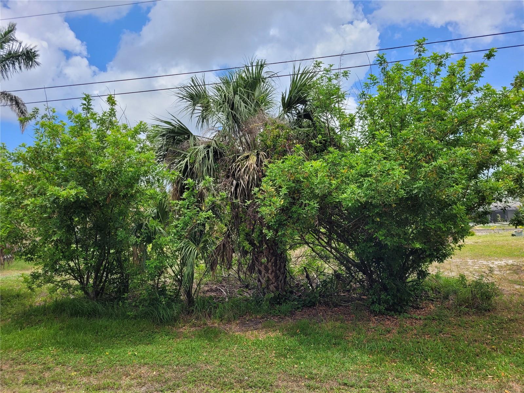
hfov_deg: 67.3
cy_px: 196
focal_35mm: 26
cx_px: 262
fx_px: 394
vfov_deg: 53.1
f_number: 1.8
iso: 40
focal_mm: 5.4
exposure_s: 1/2122
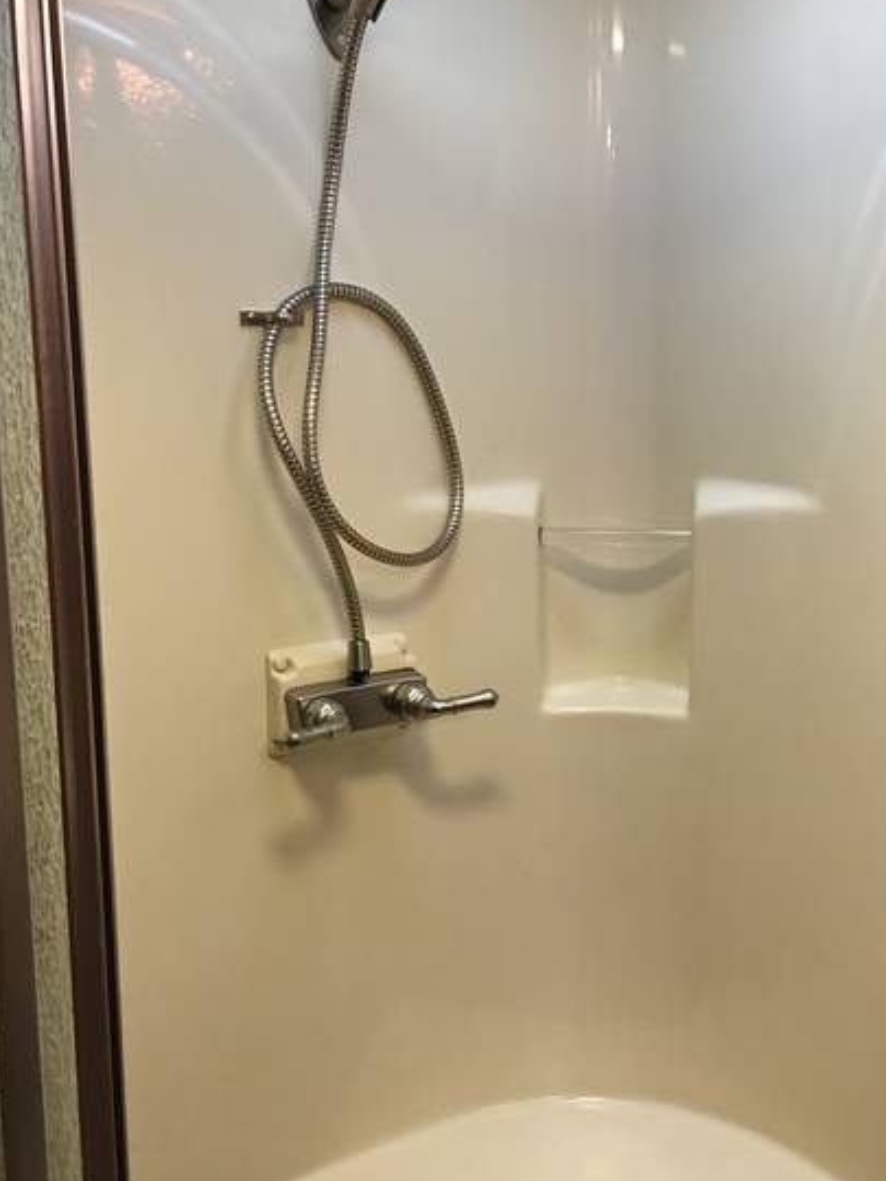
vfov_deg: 43.8
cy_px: 562
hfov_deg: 33.6
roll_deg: +1.3
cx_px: 473
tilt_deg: -8.9
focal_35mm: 43
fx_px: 1467
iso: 64
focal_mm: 4.15
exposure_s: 1/15
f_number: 2.2
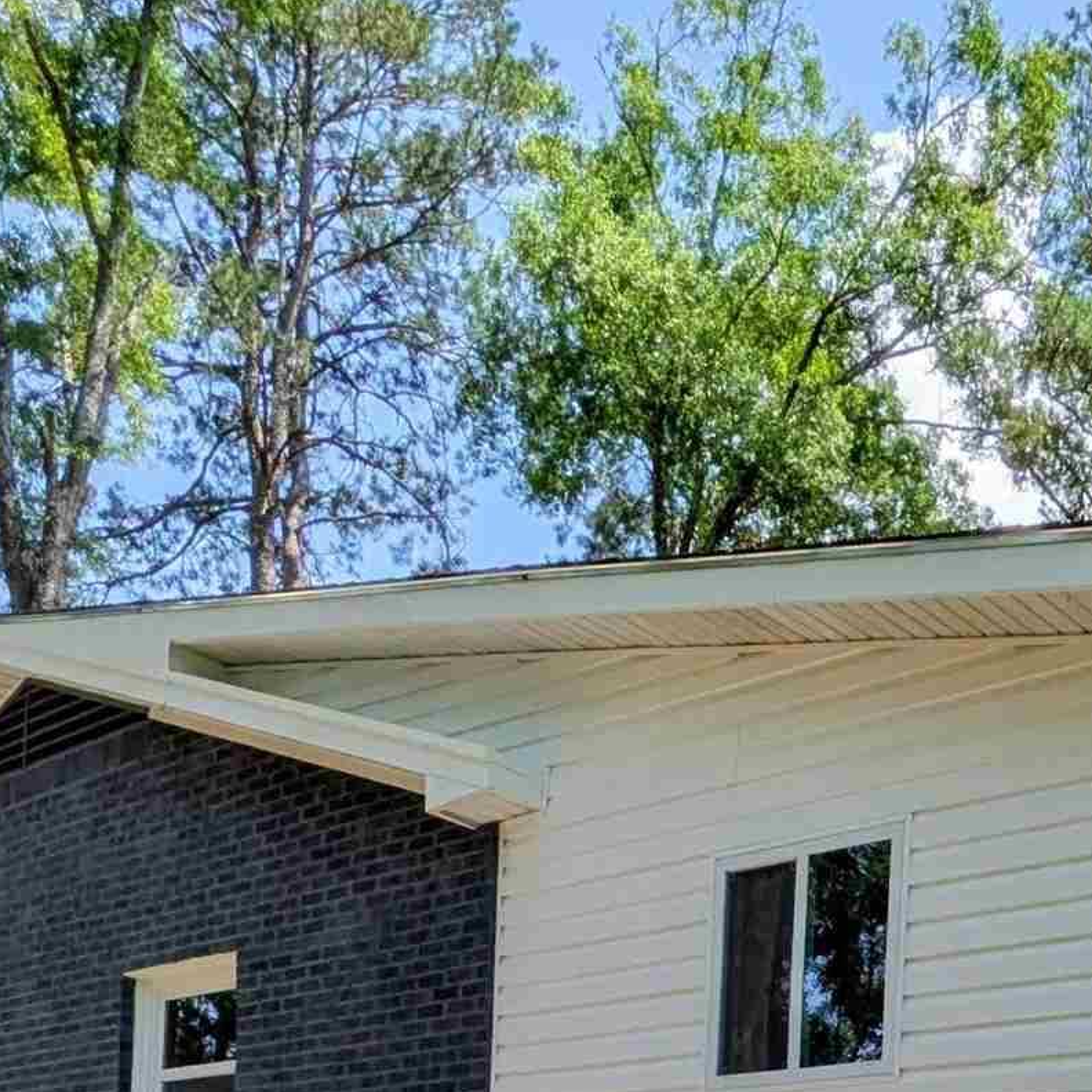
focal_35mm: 48
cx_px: 892
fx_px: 1713
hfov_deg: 34.2
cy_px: 1386
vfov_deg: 29.2
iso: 50
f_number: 2.2
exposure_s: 1/1437
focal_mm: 1.85
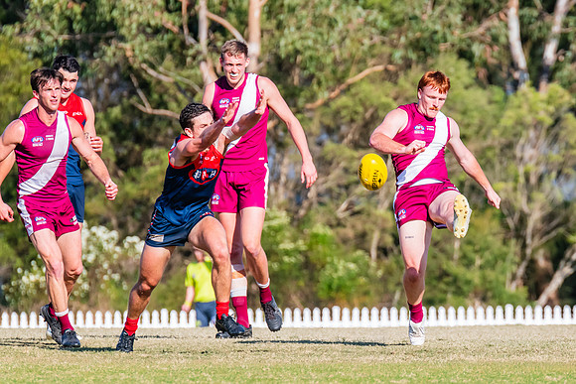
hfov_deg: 3.1
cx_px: 455
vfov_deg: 2.0
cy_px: 226
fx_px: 10759
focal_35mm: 672
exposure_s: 1/1600
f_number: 9
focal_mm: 420
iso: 800
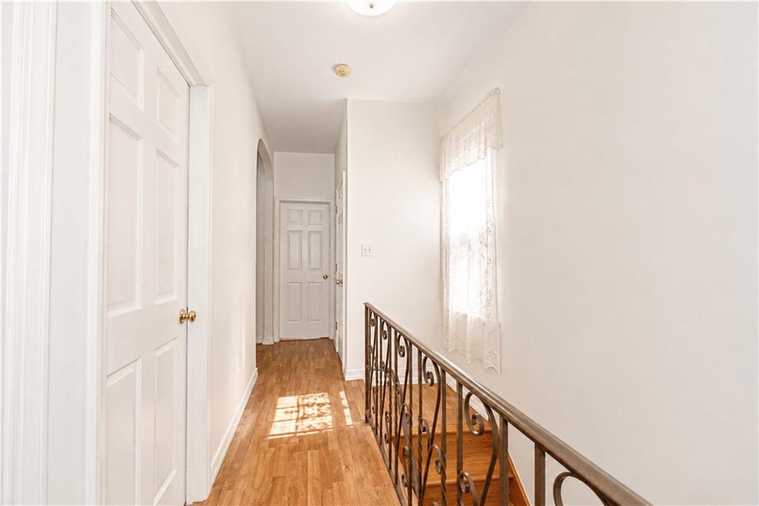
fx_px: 316
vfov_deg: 77.3
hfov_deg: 100.4
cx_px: 380
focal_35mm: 15
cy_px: 253
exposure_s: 1/80
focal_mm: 10
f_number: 10
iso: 1250
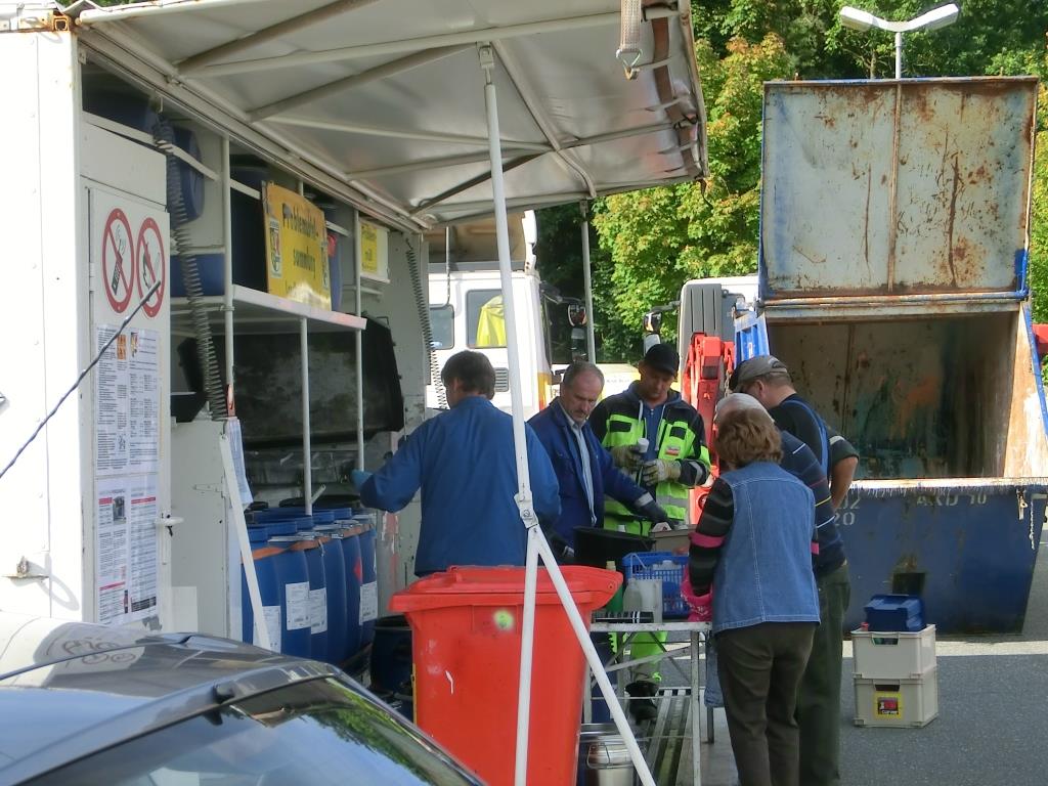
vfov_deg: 16.8
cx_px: 524
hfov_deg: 22.3
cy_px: 393
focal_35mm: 88
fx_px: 2664
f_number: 5.1
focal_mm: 15.51
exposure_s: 1/200
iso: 80
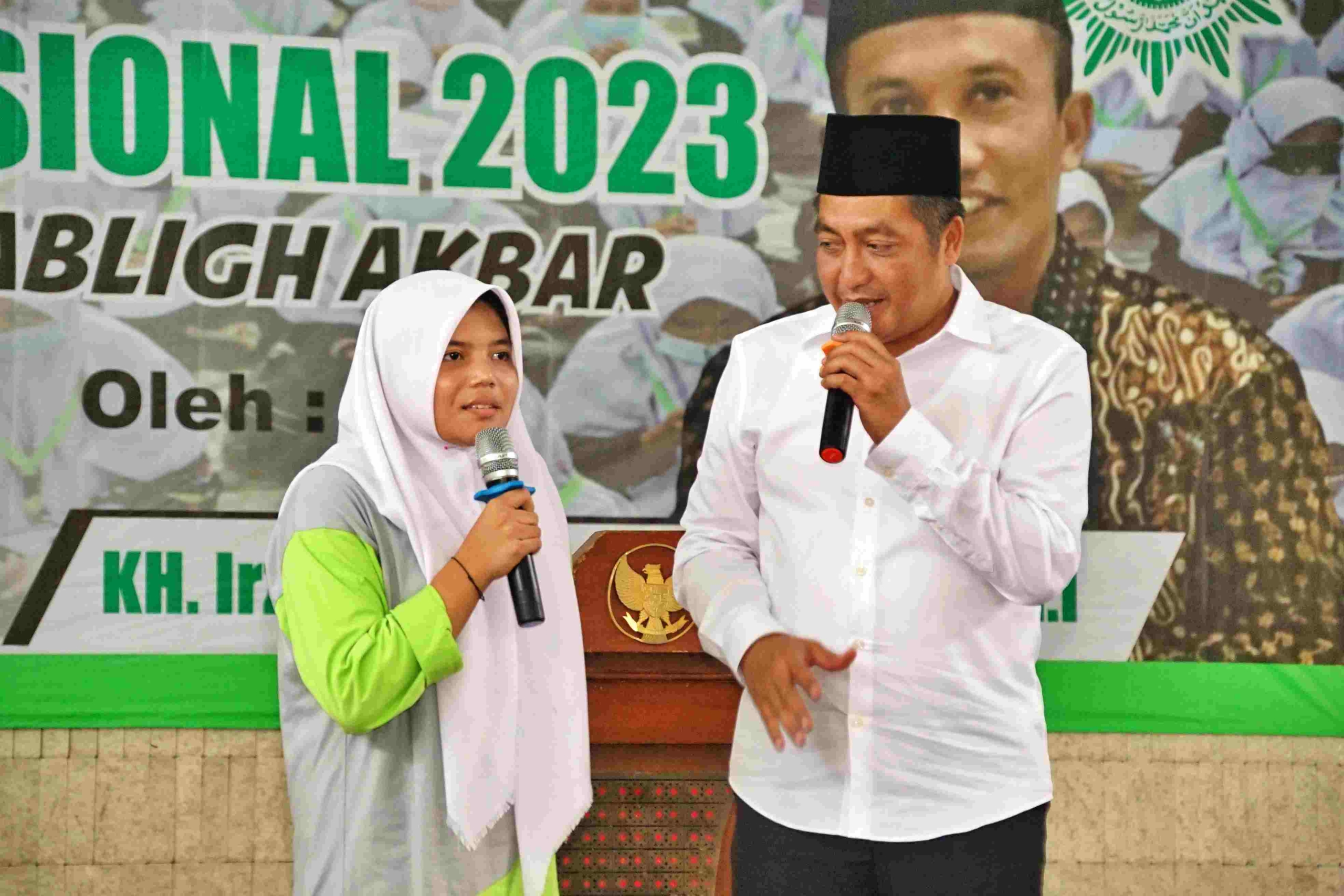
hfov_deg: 10.7
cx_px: 672
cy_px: 448
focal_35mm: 192
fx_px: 7168
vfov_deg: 7.2
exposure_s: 1/100
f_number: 6.3
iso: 1600
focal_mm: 128
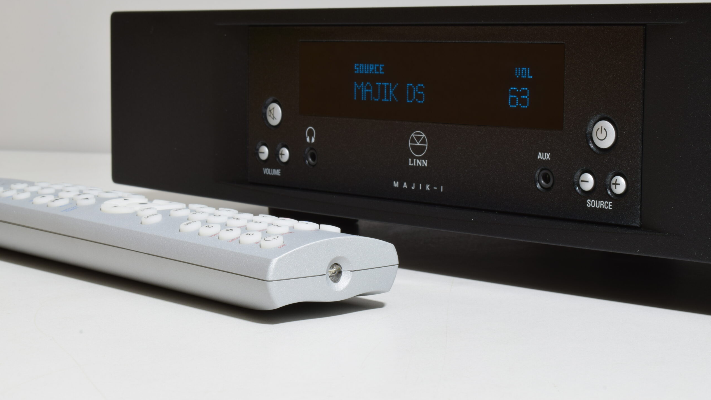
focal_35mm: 76
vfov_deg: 15.9
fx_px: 1433
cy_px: 178
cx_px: 357
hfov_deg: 27.9
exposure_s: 5
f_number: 25
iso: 100
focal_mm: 48
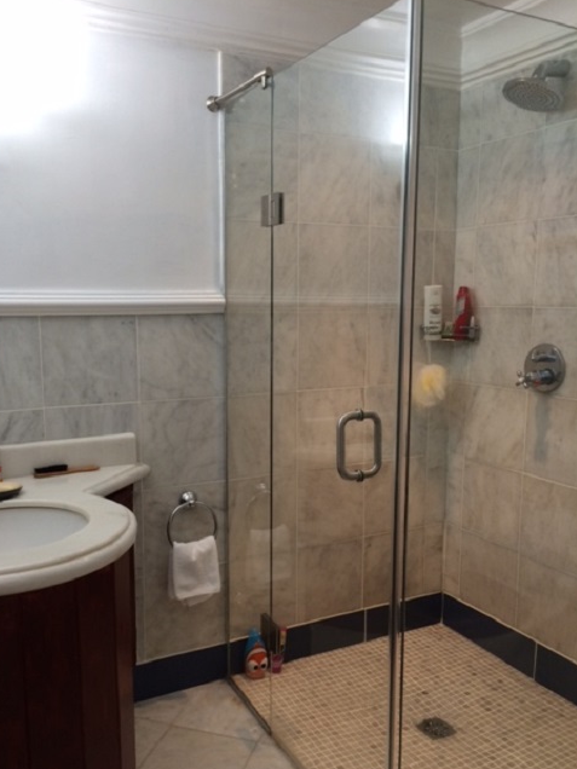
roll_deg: +1.9
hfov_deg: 45.4
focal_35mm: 31
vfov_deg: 58.3
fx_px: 689
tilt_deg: -8.5
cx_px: 273
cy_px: 405
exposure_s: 1/33
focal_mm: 4.15
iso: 100
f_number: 2.2
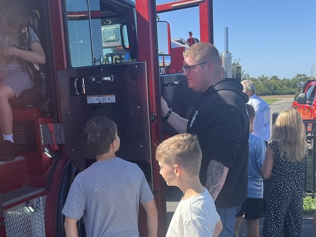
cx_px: 168
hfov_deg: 36.8
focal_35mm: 52
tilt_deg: -12.6
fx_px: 475
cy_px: 196
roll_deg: +3.1
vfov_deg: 27.4
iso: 50
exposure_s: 1/1163
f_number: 1.6
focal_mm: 5.1
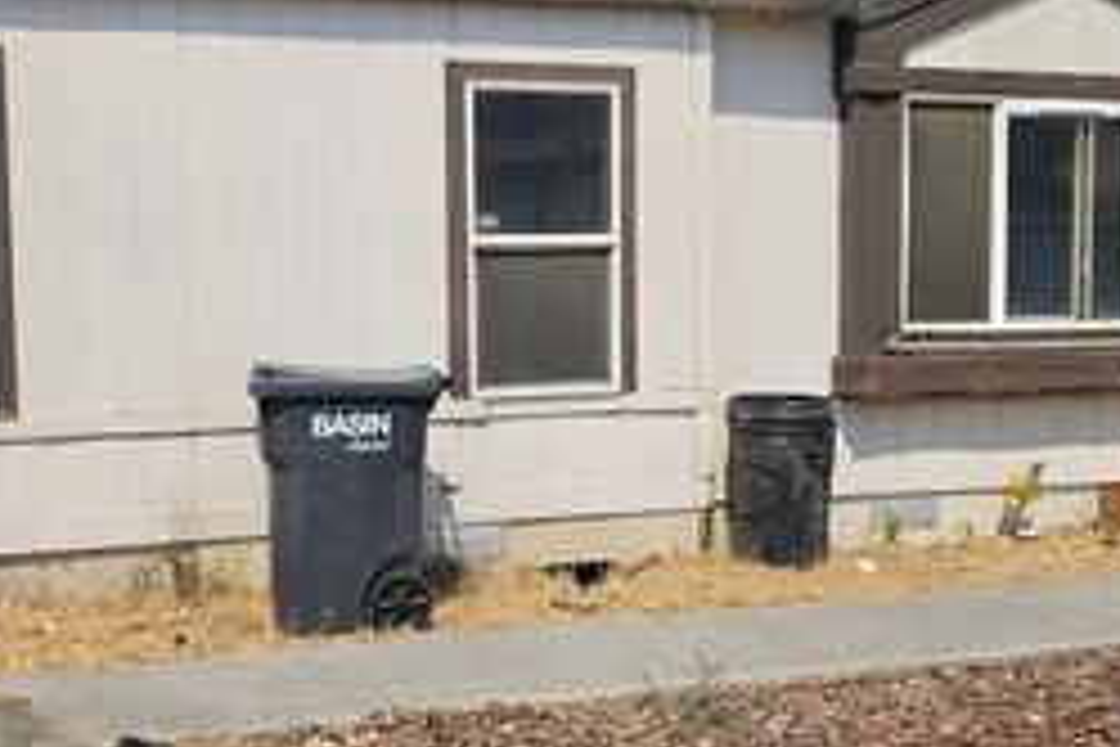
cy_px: 335
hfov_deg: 41.1
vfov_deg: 28.1
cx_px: 580
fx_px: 1493
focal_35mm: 48
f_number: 1.4
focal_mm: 6.5
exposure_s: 1/7939
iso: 40
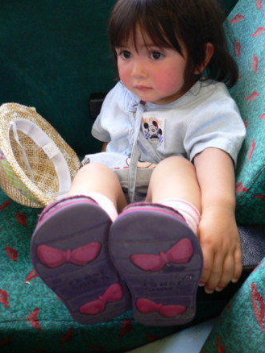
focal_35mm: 36
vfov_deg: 51.3
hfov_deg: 39.7
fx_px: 367
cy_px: 172
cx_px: 135
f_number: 2.8
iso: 100
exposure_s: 1/15
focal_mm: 5.8
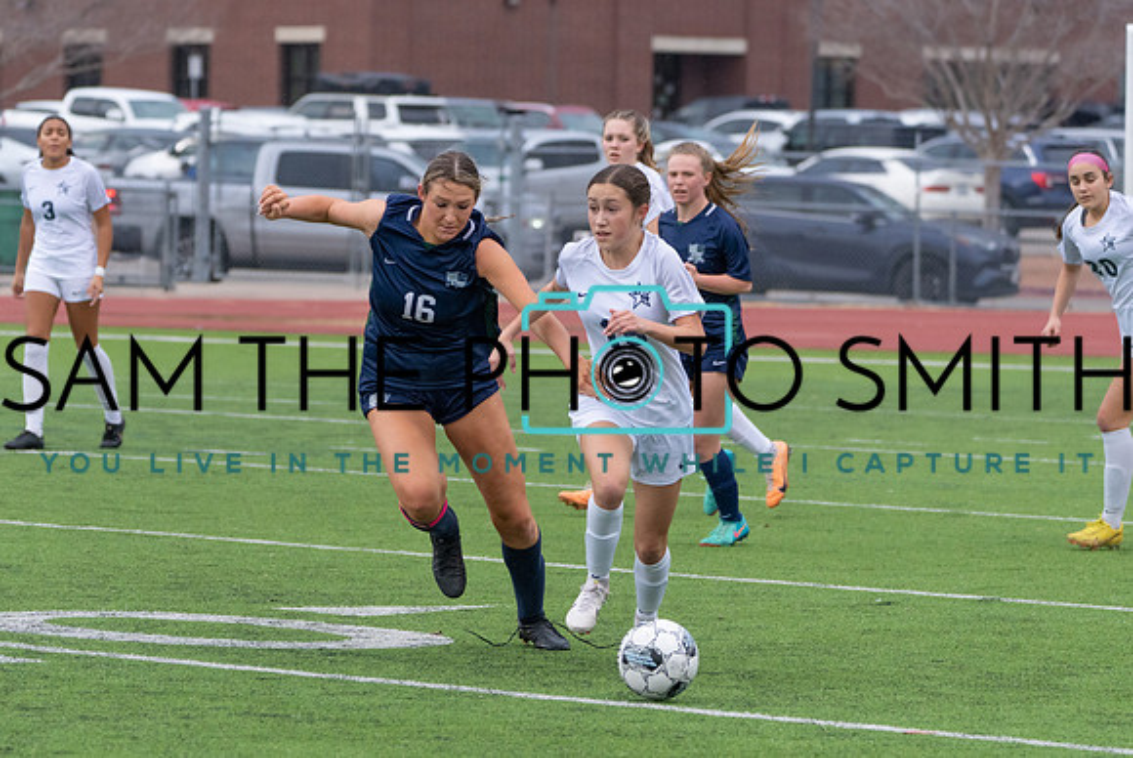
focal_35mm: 245
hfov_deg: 8.4
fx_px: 7706
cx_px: 408
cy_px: 477
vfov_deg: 5.6
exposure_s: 1/1250
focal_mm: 181
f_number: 5.6
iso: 1600
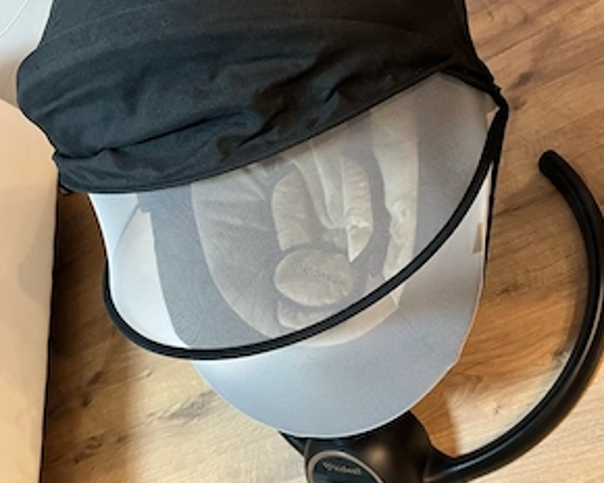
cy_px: 225
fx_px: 626
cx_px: 306
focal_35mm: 35
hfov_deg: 51.5
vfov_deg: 42.2
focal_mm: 5.7
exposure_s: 1/50
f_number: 1.5
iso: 400
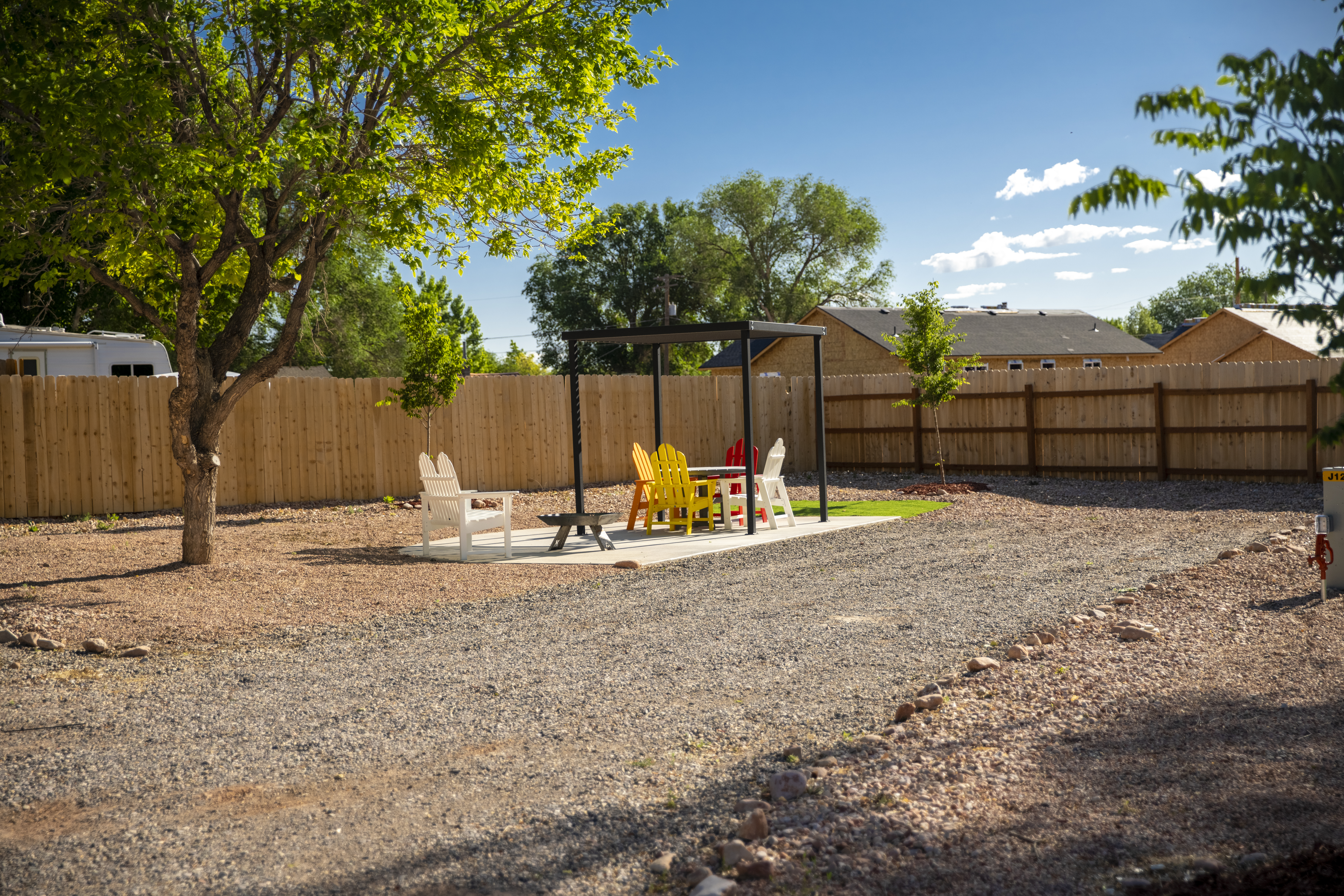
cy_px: 448
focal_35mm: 50
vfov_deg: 27.0
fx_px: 1867
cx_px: 672
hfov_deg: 39.6
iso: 500
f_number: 2.8
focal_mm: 50
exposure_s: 1/1600
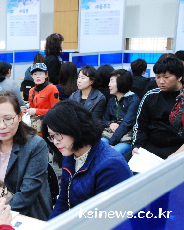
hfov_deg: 22.6
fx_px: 447
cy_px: 115
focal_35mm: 66
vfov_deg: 28.8
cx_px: 15
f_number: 6.3
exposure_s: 1/100
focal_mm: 31
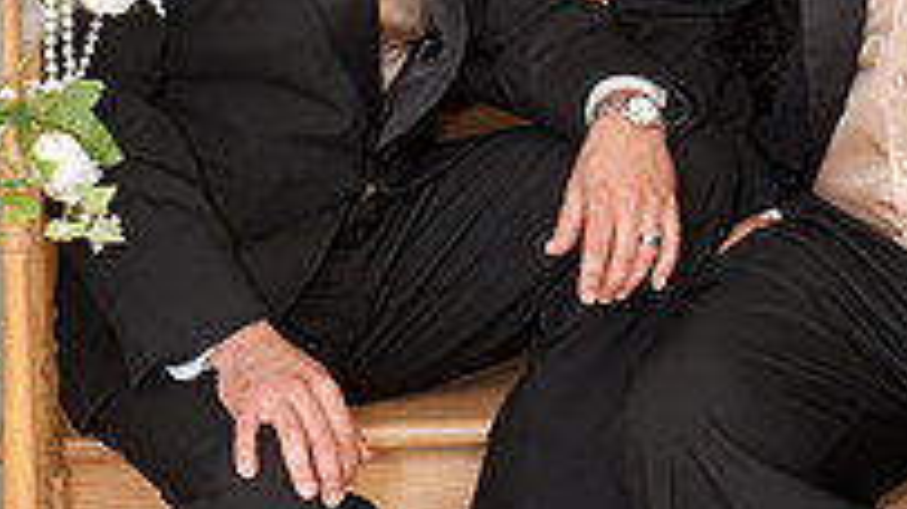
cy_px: -286
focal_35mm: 116
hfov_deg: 18.4
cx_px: 646
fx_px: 2789
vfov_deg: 10.1
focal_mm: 50
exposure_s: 1/60
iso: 1250
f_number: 7.1
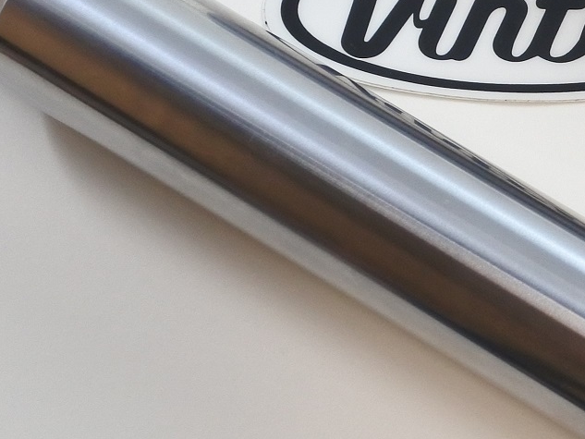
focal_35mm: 89
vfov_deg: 16.4
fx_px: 1504
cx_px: 523
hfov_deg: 21.5
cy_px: 31
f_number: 4
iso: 500
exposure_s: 1/125
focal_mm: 12.8
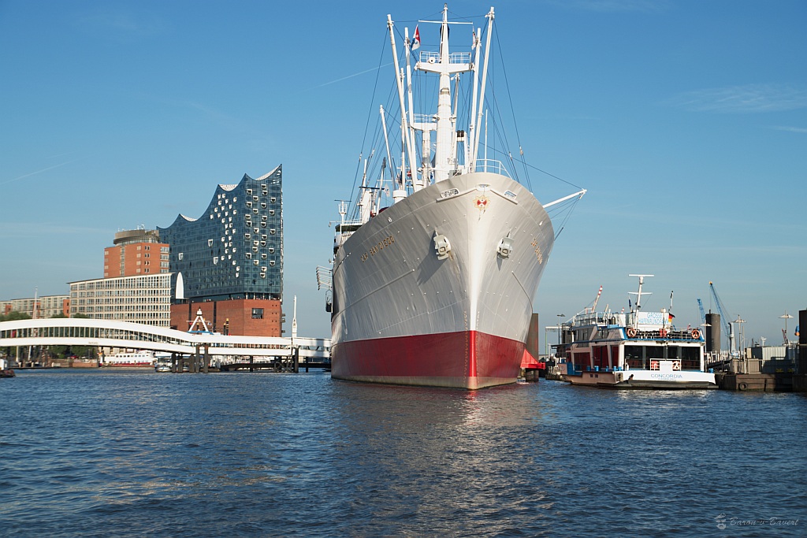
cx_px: 404
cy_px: 269
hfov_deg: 36.9
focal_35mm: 54
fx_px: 1211
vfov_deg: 25.1
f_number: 7.1
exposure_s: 1/500
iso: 100
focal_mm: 36
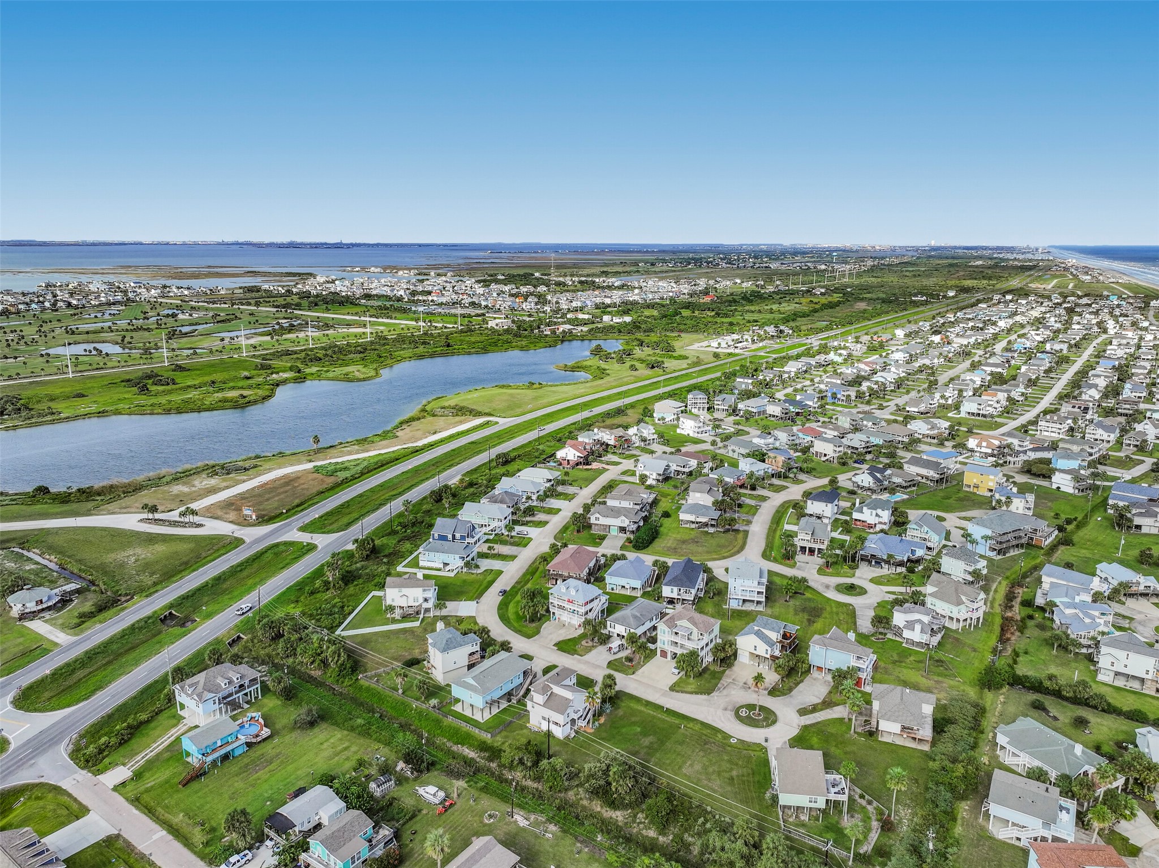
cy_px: 434
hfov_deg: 71.6
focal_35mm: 24
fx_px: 803
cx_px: 580
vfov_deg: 56.8
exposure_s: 1/1000
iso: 100
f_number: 4
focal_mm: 12.29
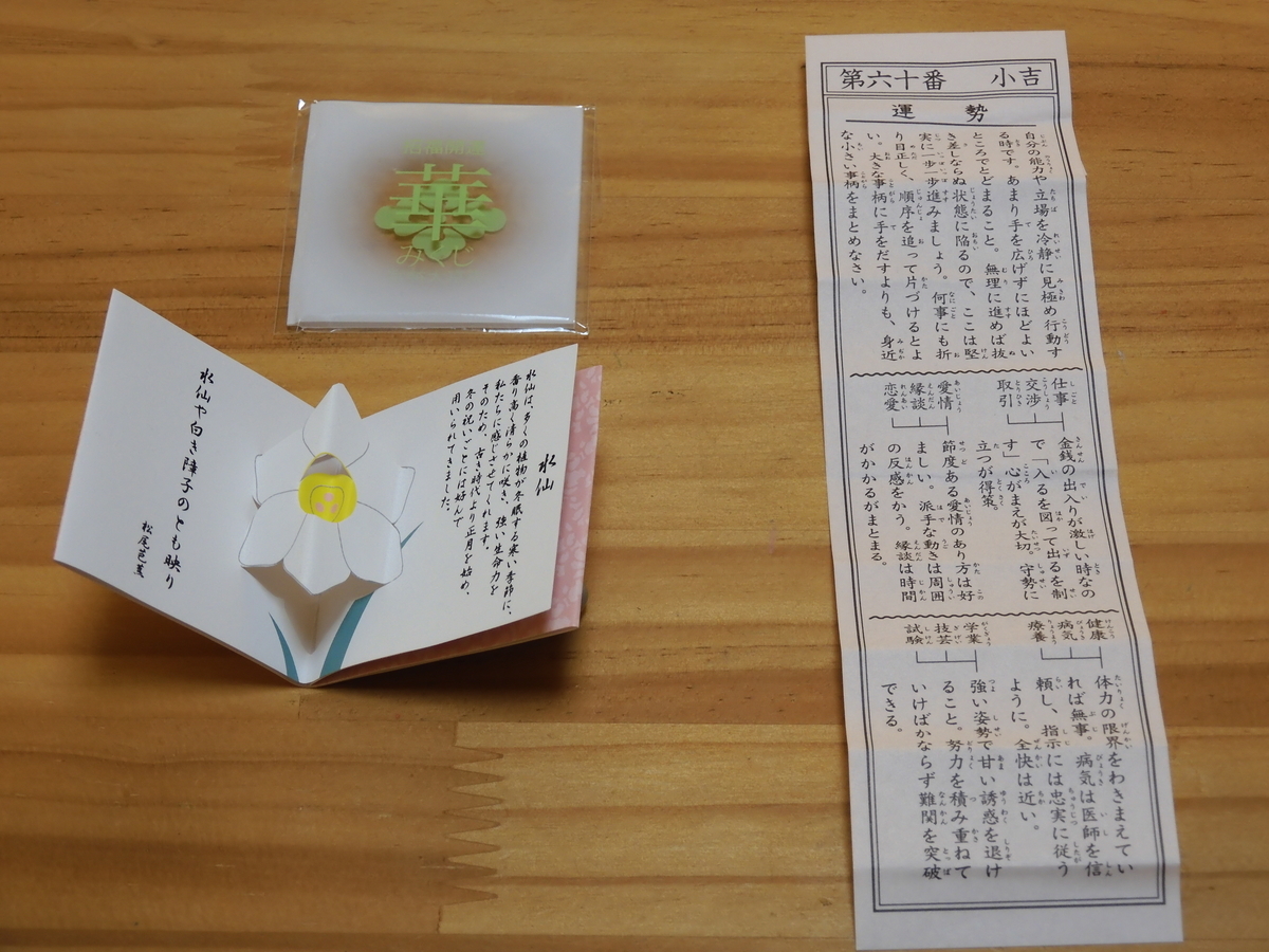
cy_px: 476
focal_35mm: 65
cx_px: 634
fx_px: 2383
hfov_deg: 29.8
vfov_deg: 22.6
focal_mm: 11.6
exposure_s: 1/30
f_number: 4.5
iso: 160
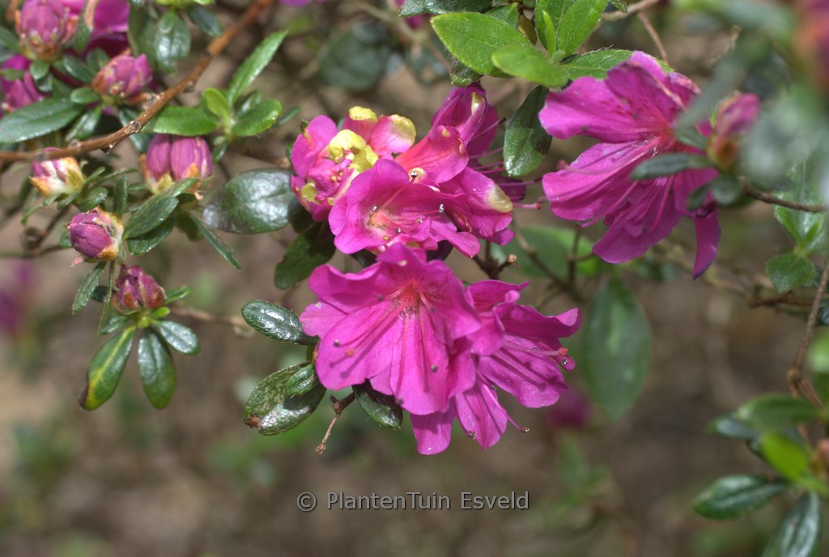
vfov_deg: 18.3
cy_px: 278
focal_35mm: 75
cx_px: 414
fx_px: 1731
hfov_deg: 26.9
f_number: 5.6
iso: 200
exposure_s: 1/80
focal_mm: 50
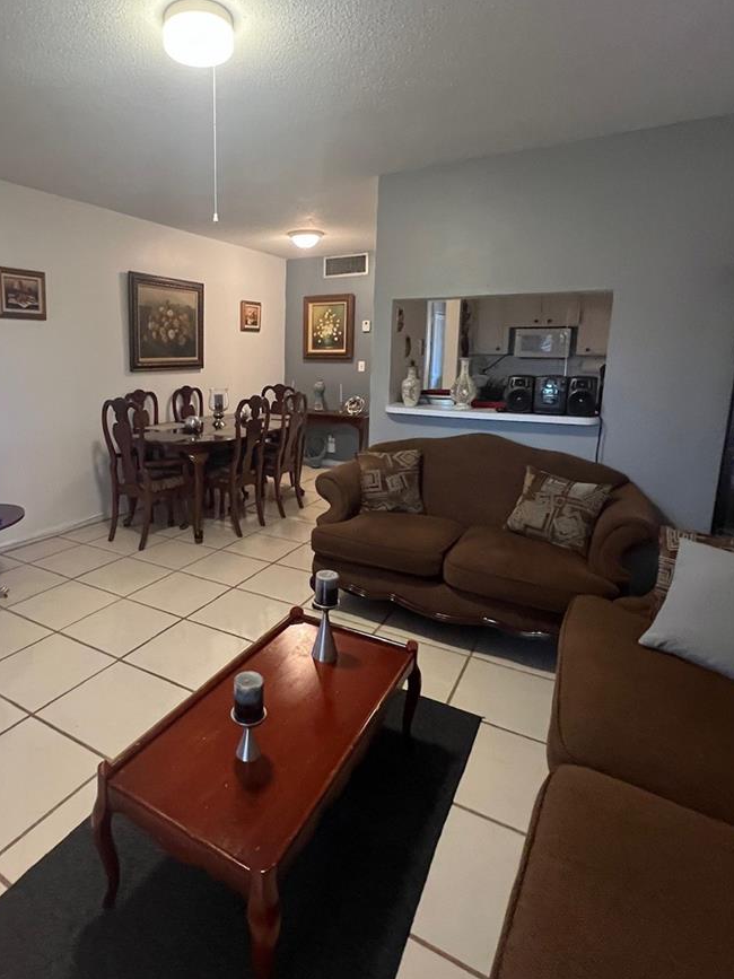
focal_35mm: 18
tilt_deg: -7.2
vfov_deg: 87.5
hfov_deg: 70.1
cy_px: 438
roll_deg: -1.8
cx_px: 263
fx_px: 509
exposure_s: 1/60
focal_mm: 1.57
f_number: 1.8
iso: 500
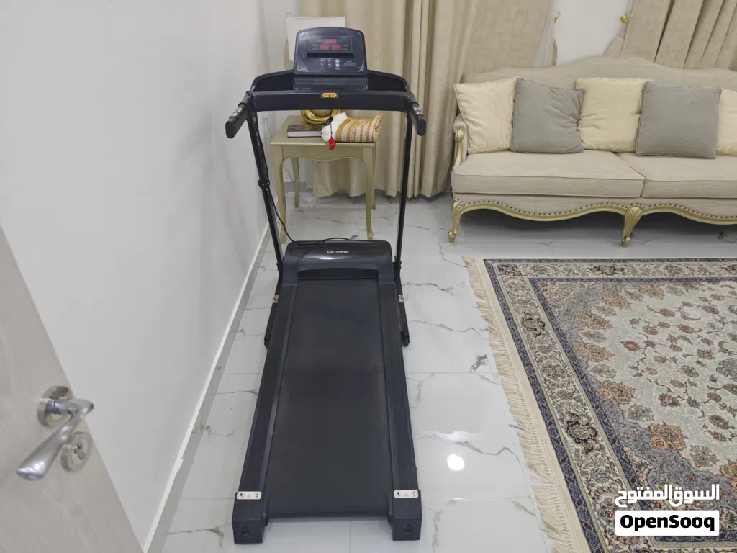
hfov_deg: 73.9
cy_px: 276
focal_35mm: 23
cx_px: 368
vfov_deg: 58.9
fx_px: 490
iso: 400
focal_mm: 8.72
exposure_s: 1/60.8
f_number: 2
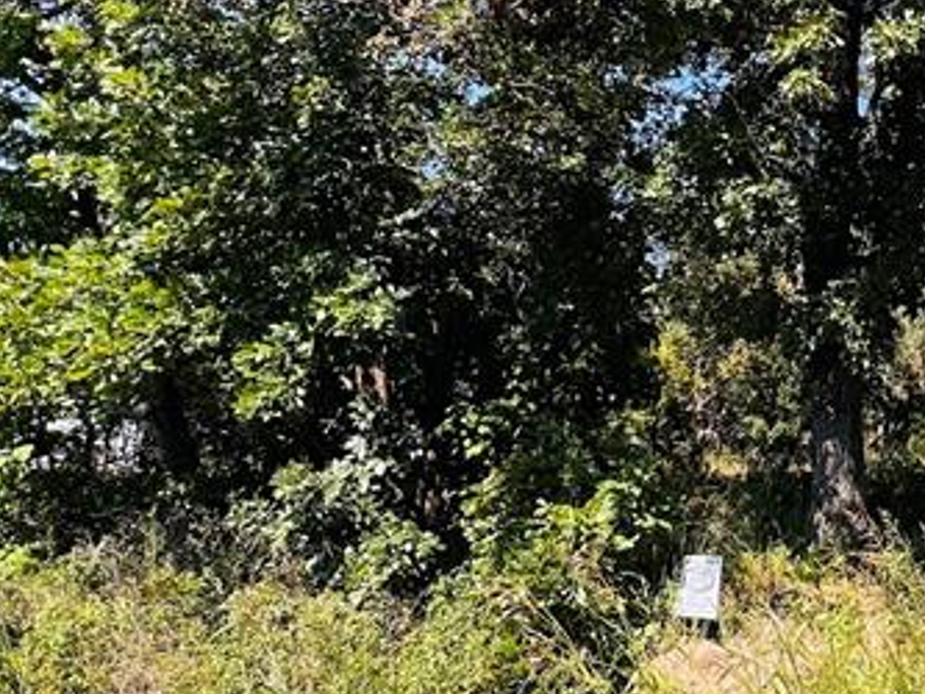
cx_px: 956
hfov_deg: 40.1
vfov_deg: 35.7
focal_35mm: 40
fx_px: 1069
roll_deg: -4.3
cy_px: 244
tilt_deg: +12.2
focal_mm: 1.57
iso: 32
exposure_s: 1/381
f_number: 1.8
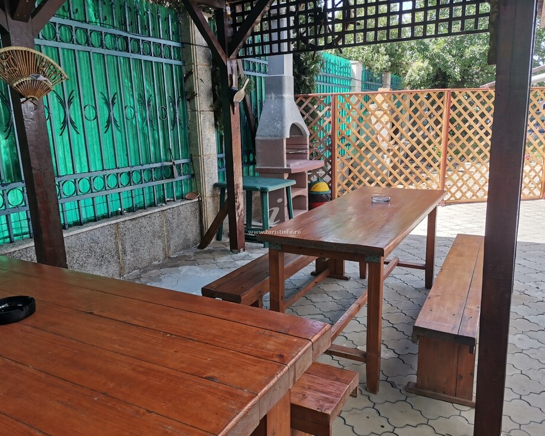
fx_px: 452
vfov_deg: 51.5
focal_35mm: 28
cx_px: 284
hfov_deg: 62.2
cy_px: 224
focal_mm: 4.75
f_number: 1.8
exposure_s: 1/332
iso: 50
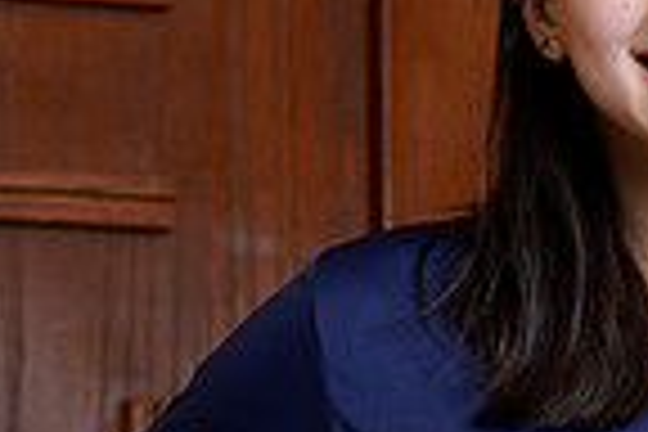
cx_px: 648
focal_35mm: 343
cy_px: 616
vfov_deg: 4.0
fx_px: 6174
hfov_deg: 6.0
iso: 200
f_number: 5.6
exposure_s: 1/250
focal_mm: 85
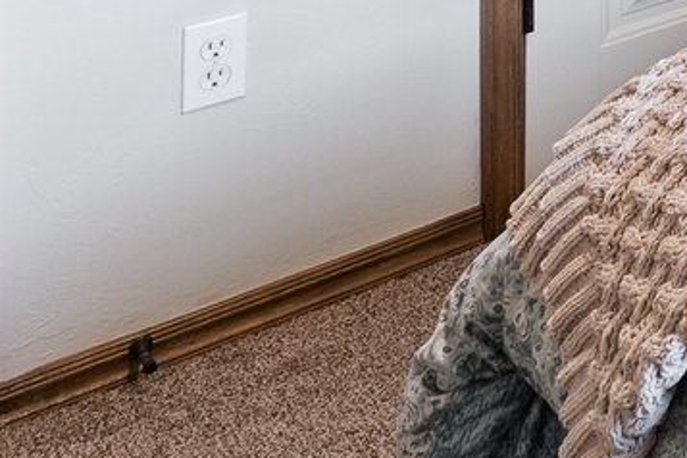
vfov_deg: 11.9
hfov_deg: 16.6
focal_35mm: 86
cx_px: 1447
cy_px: -726
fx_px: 1641
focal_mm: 10
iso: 200
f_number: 7.1
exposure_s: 1/20
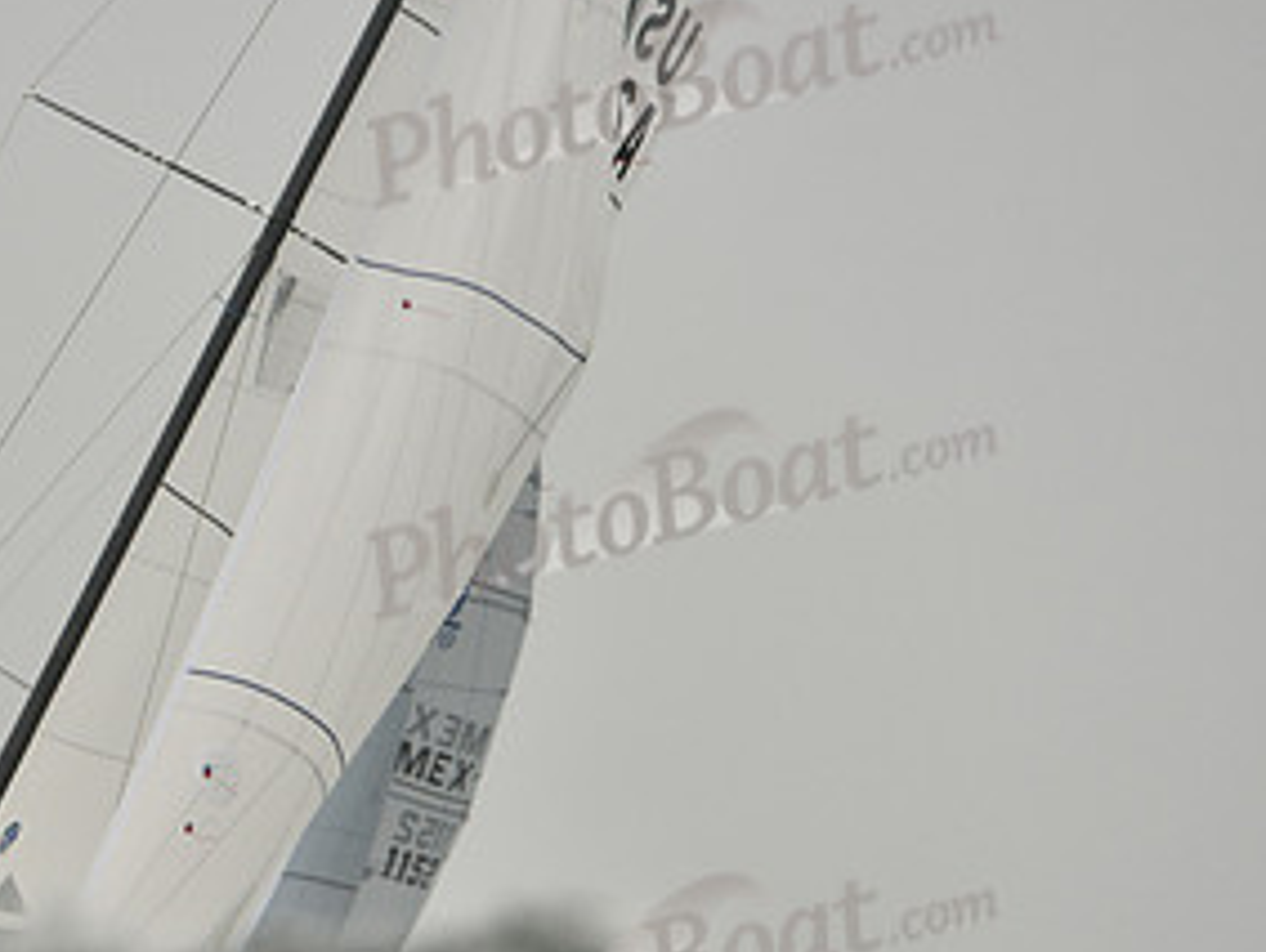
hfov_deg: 2.6
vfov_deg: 2.0
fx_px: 27391
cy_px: 798
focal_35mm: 748
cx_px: 139
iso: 400
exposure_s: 1/1000
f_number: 5.6
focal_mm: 380
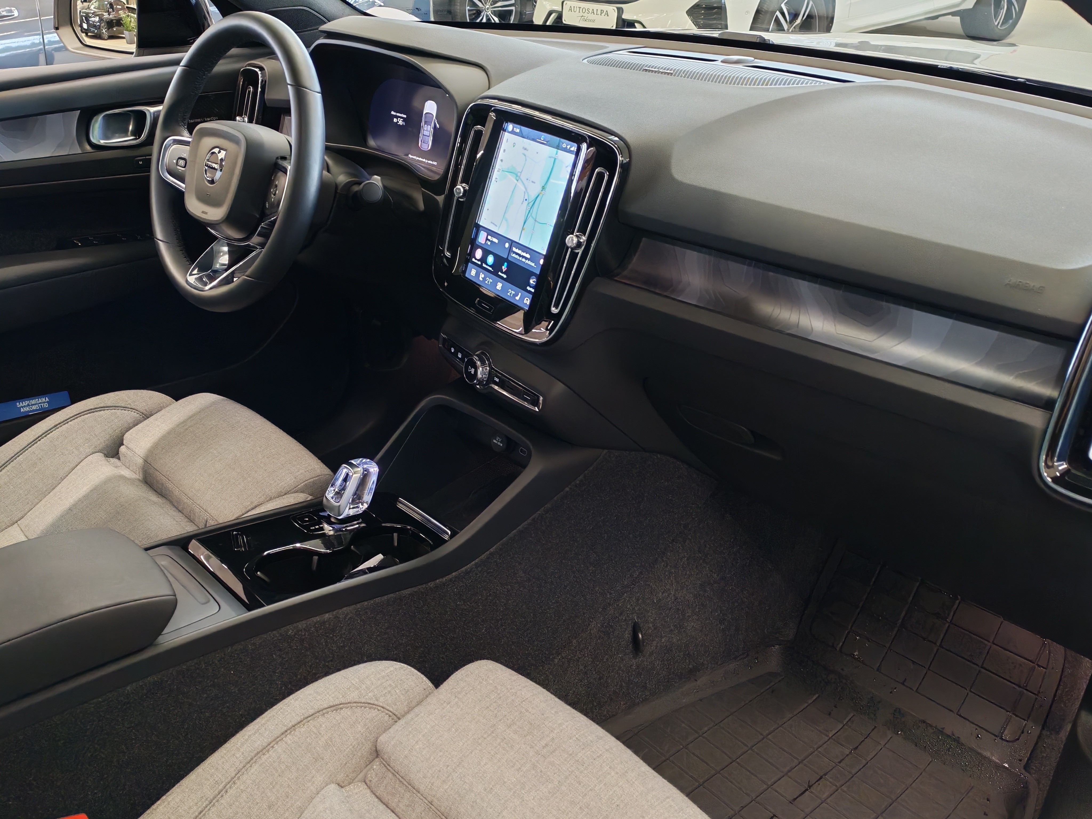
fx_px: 1073
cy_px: 410
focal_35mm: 34
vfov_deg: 41.8
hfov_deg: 54.0
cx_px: 546
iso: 1250
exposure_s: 1/100
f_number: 1.9
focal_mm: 6.12
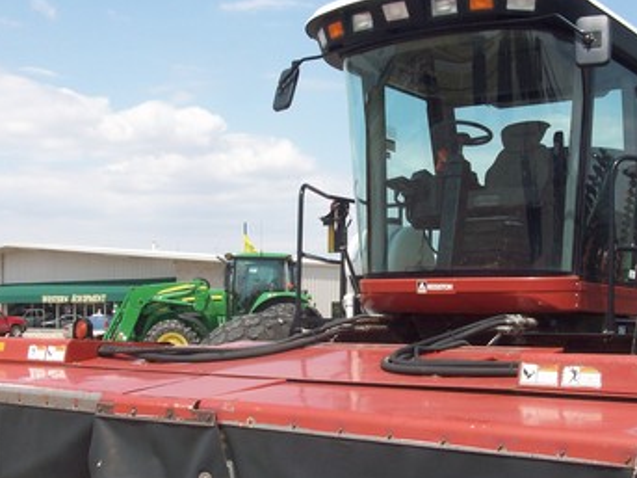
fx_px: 993
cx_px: 405
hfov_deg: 35.3
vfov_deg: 27.0
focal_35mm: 54
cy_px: 272
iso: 64
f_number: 5.5
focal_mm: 5.7
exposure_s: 1/309
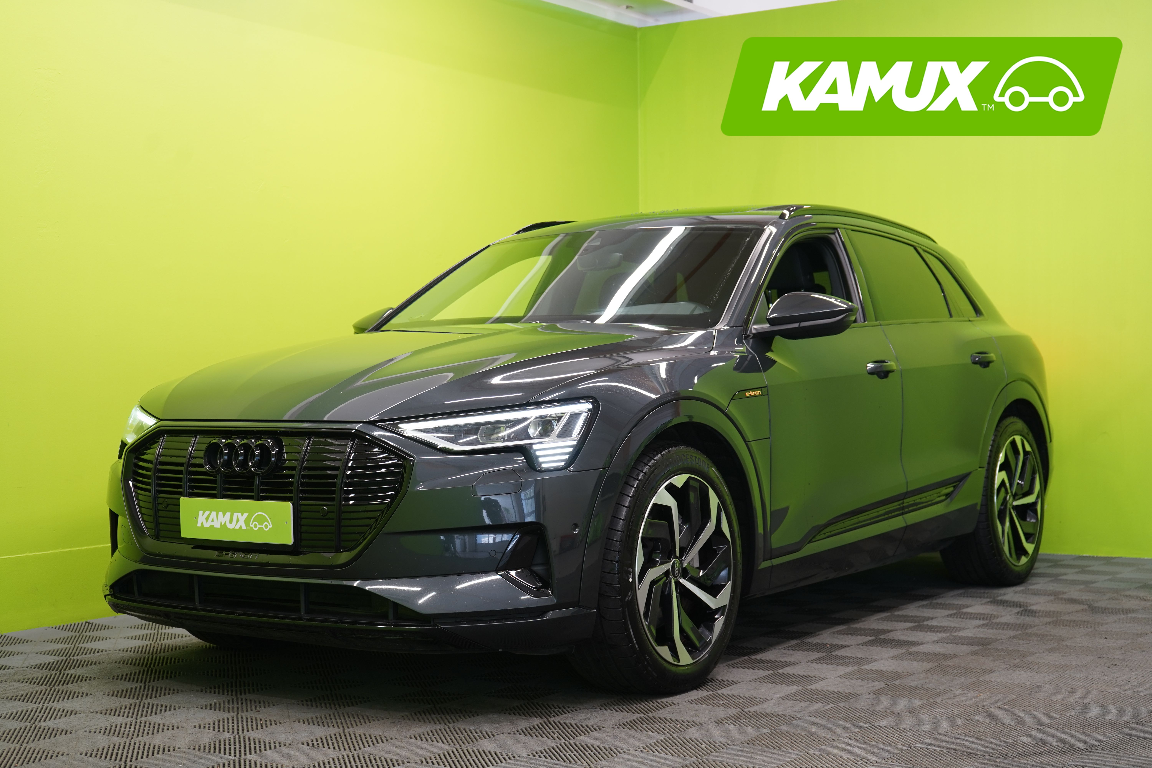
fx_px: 1664
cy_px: 384
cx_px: 576
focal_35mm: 52
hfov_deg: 38.2
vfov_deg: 26.0
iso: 400
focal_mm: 52
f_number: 5
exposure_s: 1/25
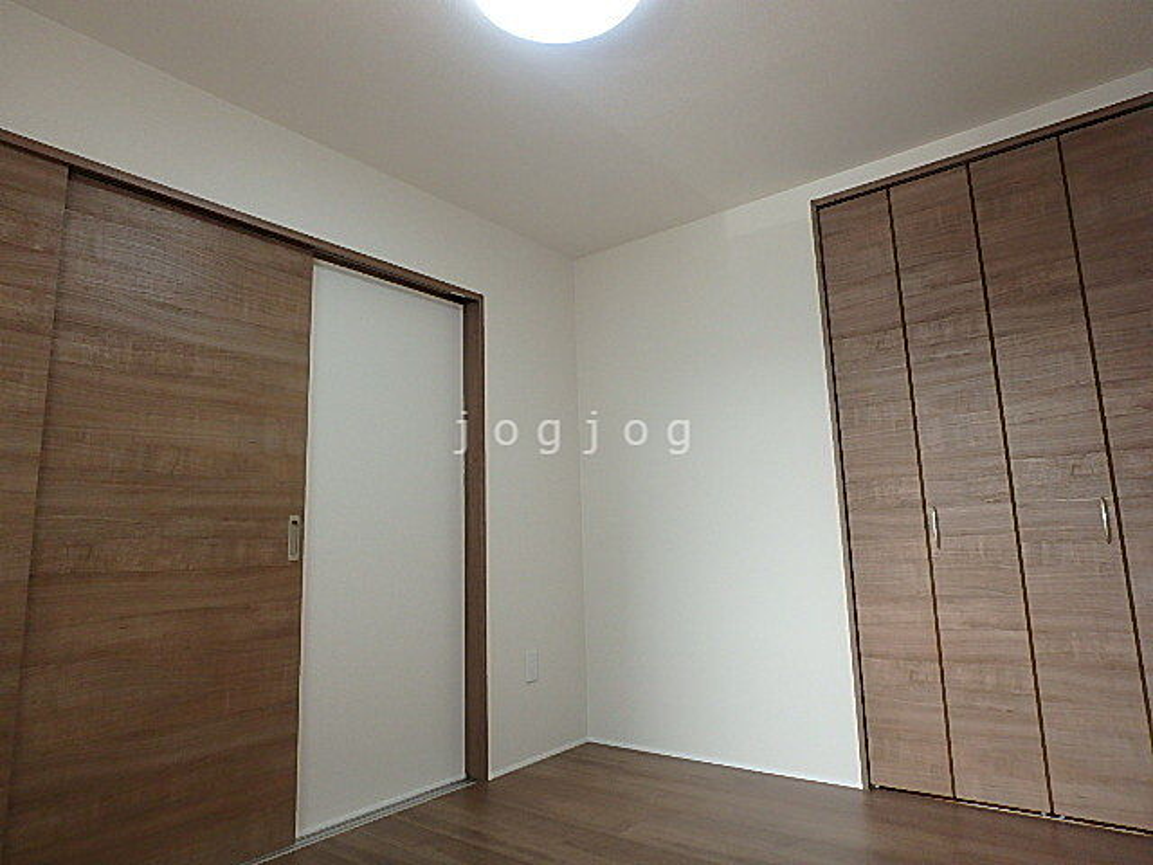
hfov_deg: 79.0
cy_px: 432
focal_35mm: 21
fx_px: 699
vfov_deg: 63.4
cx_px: 576
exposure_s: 1/60
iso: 160
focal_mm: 3.7
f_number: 3.5
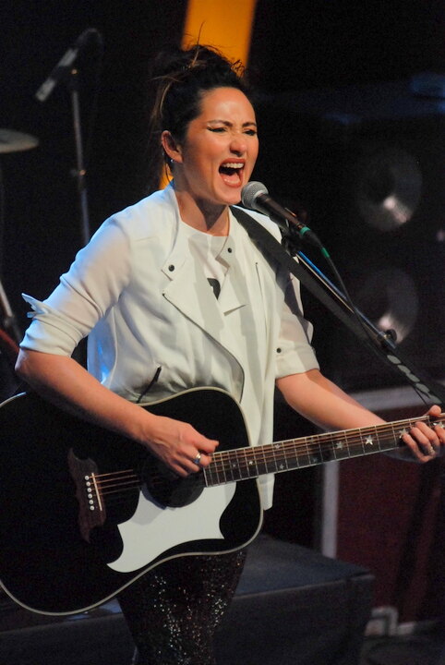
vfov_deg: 6.9
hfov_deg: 4.6
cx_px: 222
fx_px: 5546
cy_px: 332
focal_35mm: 300
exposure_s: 1/640
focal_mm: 200
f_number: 2.8
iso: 1600
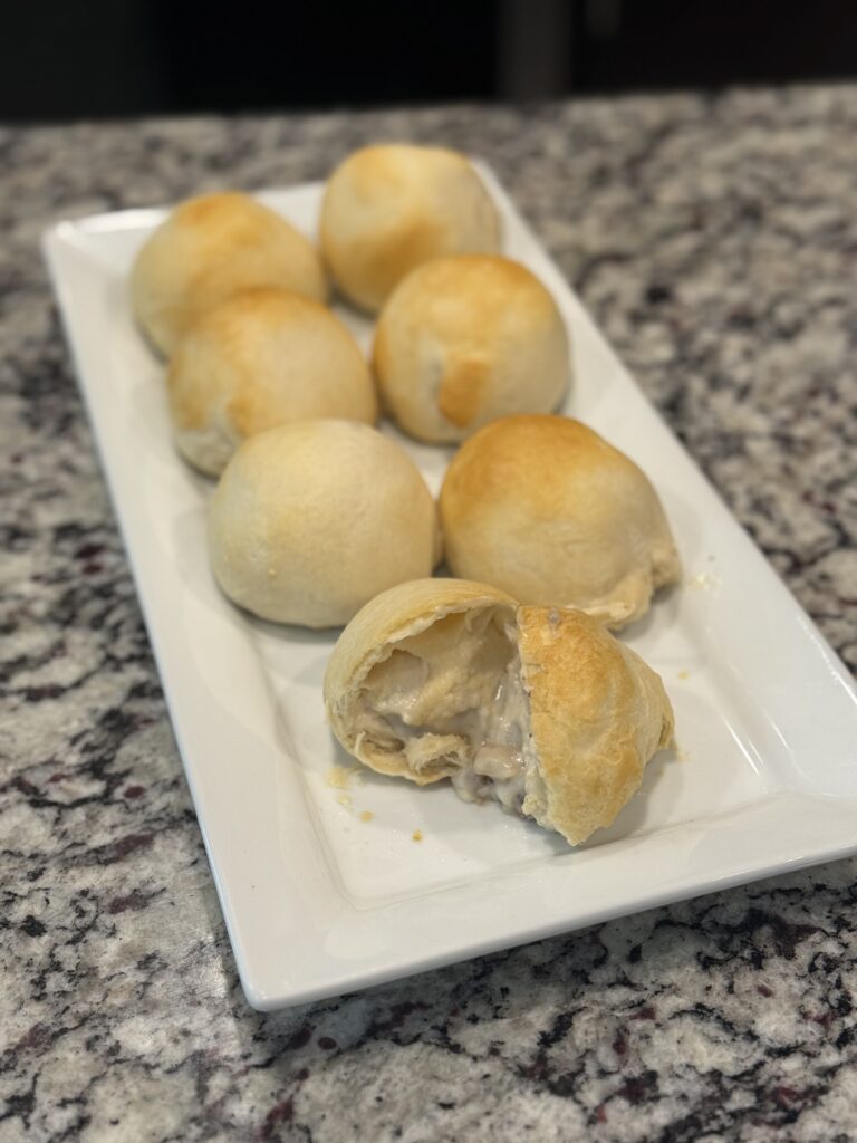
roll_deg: +0.3
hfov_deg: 30.3
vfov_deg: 39.7
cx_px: 428
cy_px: 572
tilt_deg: -41.2
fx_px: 1584
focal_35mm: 48
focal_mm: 6.76
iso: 64
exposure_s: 1/60
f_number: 1.78
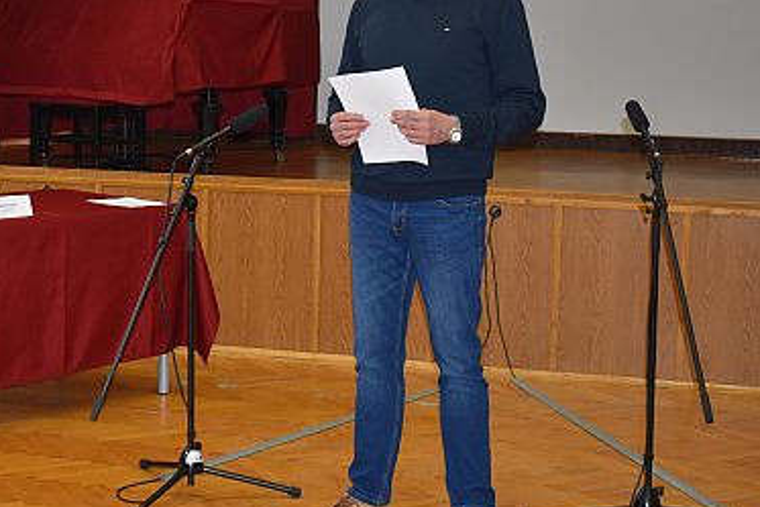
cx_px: 206
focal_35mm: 72
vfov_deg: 18.9
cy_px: 172
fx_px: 1521
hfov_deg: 27.7
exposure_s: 1/160
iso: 800
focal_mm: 28
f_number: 4.2
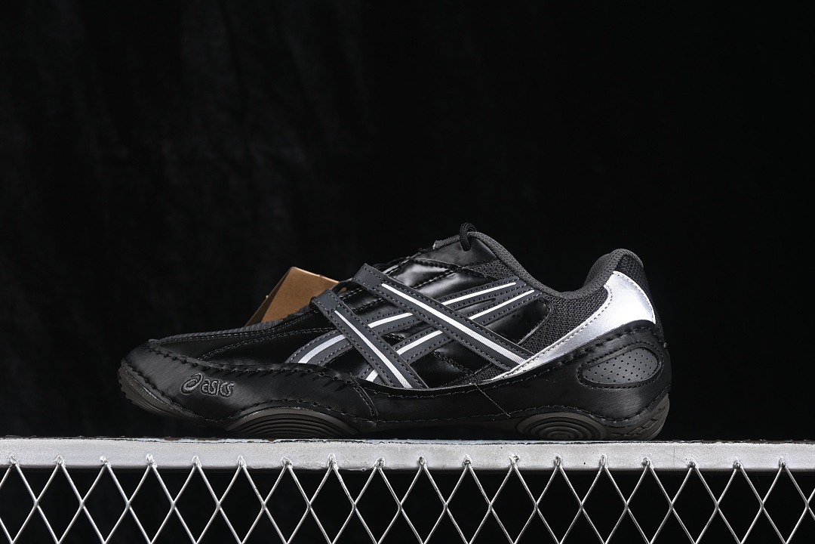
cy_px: 272
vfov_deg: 18.2
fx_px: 1698
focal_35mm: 75
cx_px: 408
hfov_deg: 27.0
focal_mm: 50
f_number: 6.3
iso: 160
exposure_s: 1/60
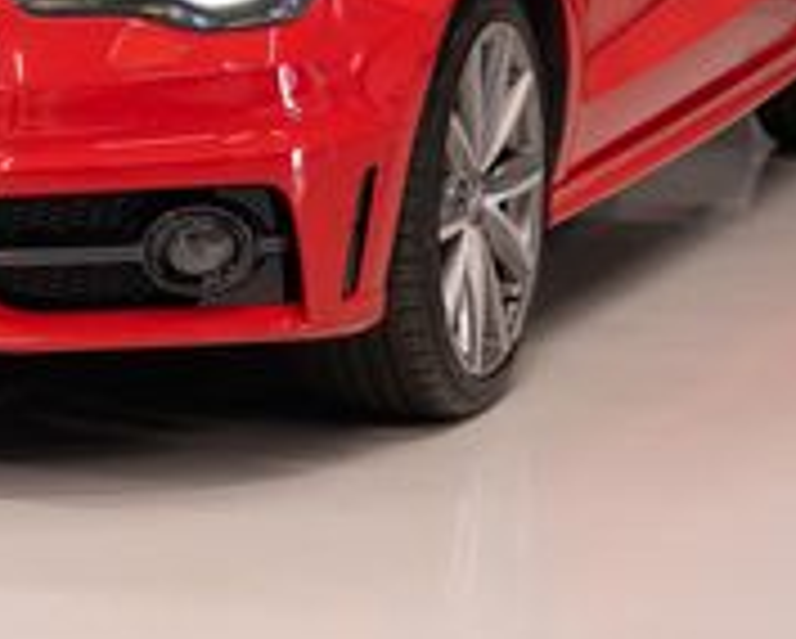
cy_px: -122
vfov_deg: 7.9
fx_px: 4599
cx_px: 99
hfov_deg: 9.9
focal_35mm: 195
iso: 3200
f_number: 3.5
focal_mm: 65.4
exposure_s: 1/100
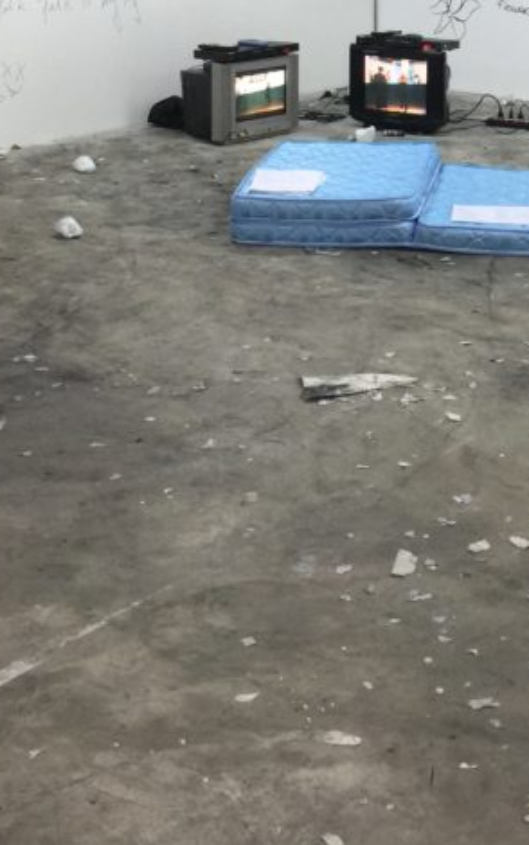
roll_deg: -1.1
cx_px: 470
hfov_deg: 19.1
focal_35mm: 67
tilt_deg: -5.0
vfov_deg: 28.7
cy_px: -2
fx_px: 1545
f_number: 2.2
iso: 50
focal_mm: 4.15
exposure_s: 1/33
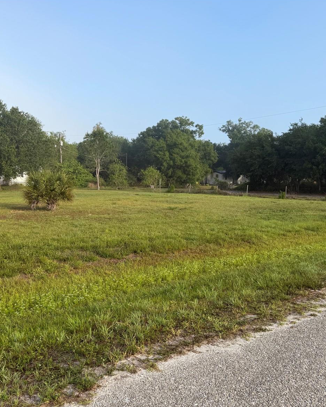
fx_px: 386
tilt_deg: -4.2
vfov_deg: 55.7
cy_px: 205
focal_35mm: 32
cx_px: 151
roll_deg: -1.5
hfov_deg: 45.8
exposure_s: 1/2053
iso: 80
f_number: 1.78
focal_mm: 6.76
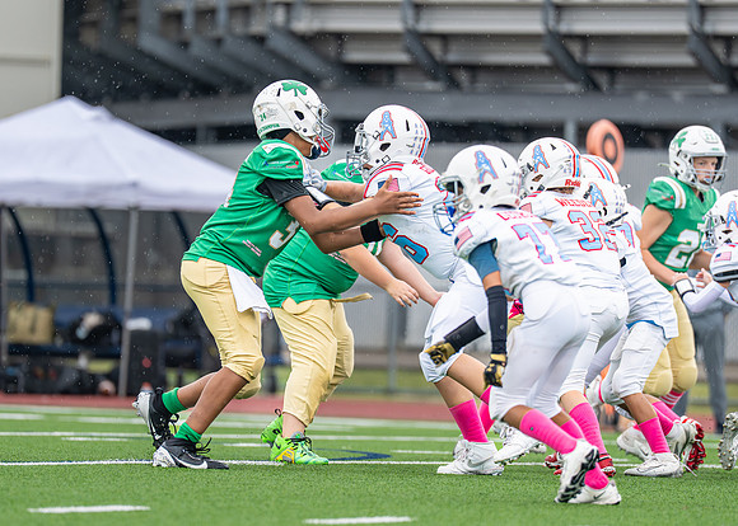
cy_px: 304
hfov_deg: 5.7
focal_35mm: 353
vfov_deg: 4.1
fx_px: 7394
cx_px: 326
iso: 500
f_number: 2.8
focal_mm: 200
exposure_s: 1/1000
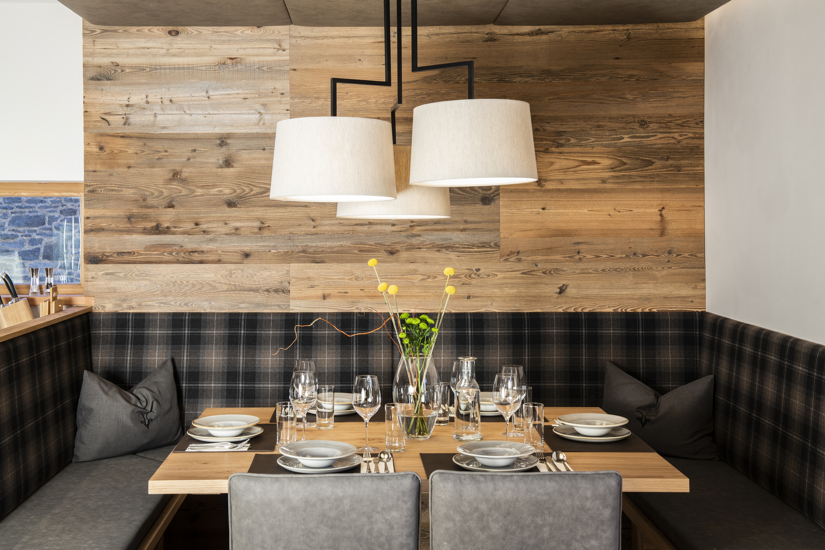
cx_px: 412
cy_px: 275
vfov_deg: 28.1
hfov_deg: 41.1
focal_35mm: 48
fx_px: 1100
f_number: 9
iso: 320
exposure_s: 1/13
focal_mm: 48
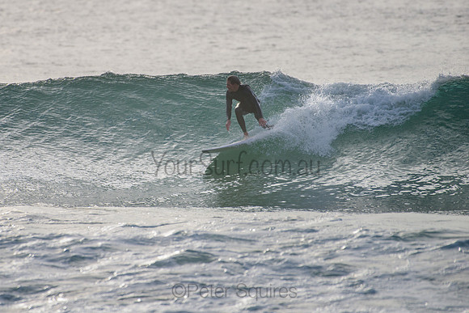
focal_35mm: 613
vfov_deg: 2.2
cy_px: 129
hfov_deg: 3.4
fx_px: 7992
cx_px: 181
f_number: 5.6
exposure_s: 1/2000
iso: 220
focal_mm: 500
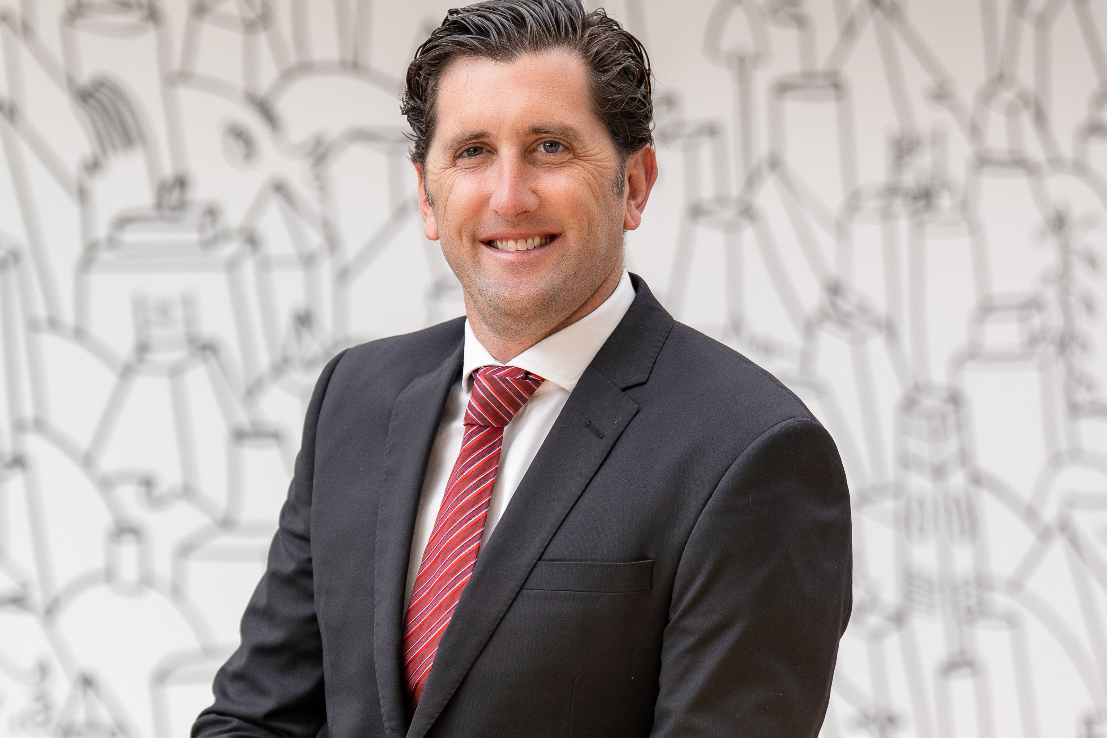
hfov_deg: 12.1
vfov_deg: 8.1
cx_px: 372
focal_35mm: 169
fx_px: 5196
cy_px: 446
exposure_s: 1/160
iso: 100
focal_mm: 90
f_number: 2.8
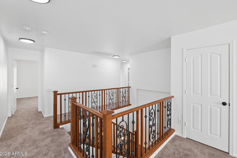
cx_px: 126
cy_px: 77
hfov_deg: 100.3
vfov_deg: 77.3
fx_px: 99
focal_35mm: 15
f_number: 8
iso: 400
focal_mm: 14
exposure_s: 1/20
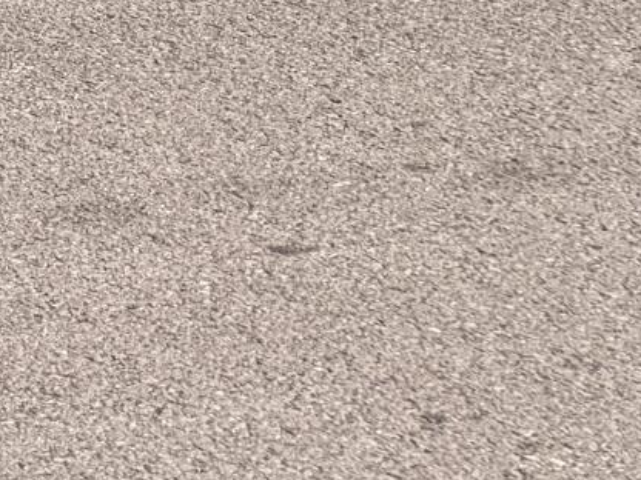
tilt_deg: -2.1
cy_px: -1008
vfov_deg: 7.5
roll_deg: +0.1
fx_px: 3204
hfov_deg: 8.4
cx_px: -1613
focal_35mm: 173
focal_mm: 6.76
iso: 80
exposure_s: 1/5319
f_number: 1.78
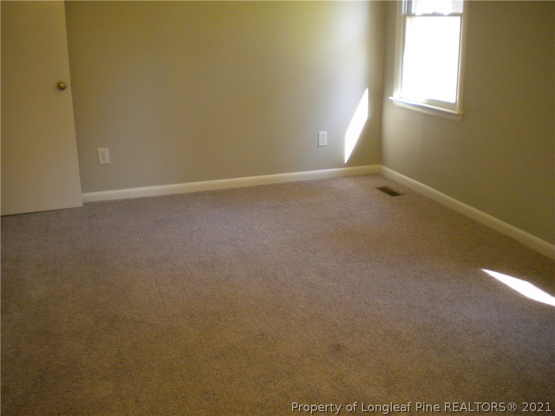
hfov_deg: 52.6
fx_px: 561
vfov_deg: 40.7
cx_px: 278
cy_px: 208
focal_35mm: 35
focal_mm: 6.3
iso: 377
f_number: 3.1
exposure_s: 1/56.4
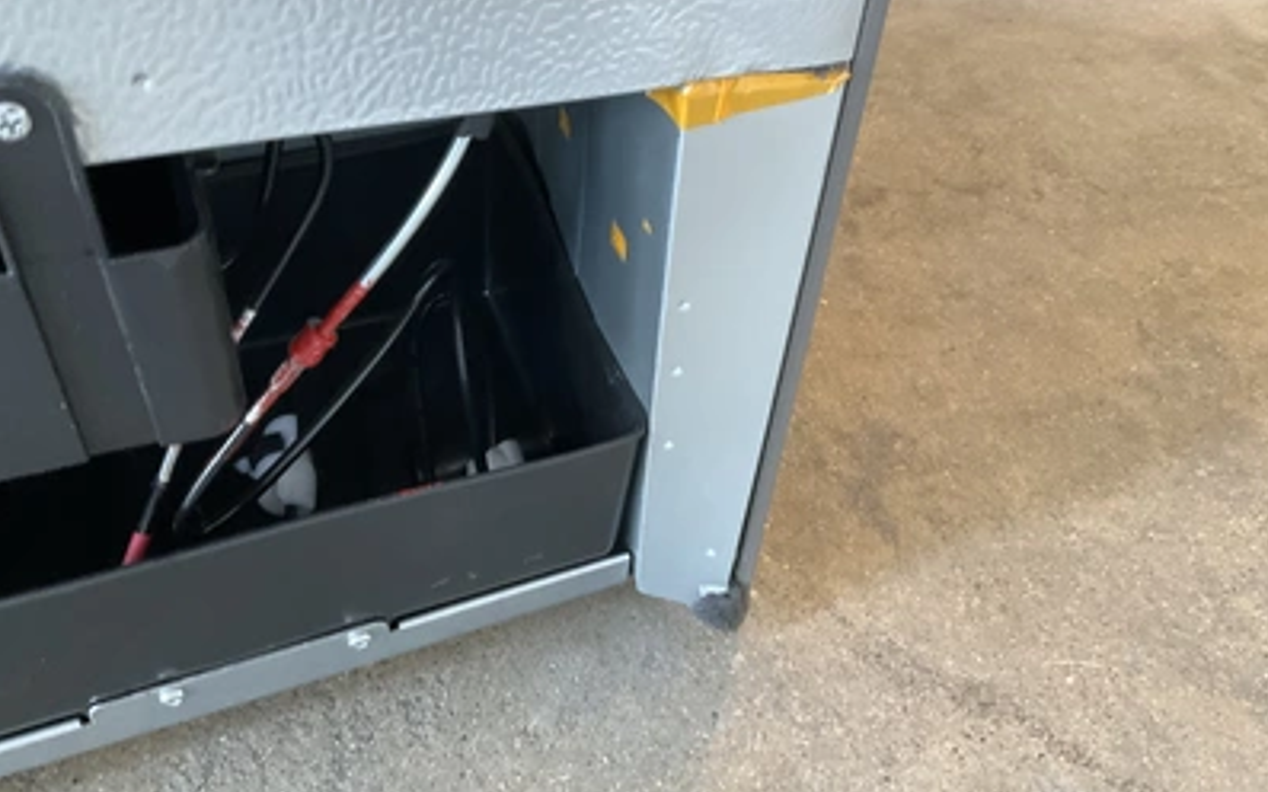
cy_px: 361
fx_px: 1071
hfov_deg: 61.2
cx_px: 636
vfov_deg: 40.5
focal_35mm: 31
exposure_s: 1/40
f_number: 1.8
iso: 320
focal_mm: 3
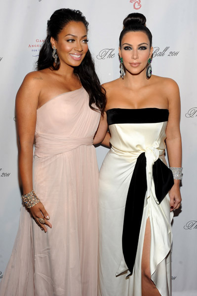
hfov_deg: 41.0
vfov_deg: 58.8
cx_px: 98
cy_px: 148
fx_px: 263
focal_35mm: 32
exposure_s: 1/250
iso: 400
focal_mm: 32
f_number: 7.1
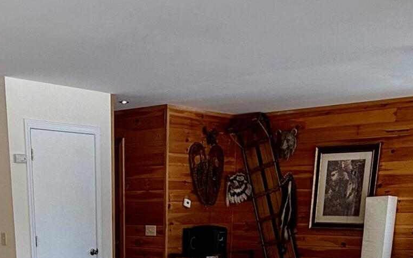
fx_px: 653
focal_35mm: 58
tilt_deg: -19.2
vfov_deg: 18.6
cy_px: 432
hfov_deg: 34.7
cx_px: 133
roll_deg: +0.5
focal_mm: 2.22
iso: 64
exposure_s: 1/120
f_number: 2.2
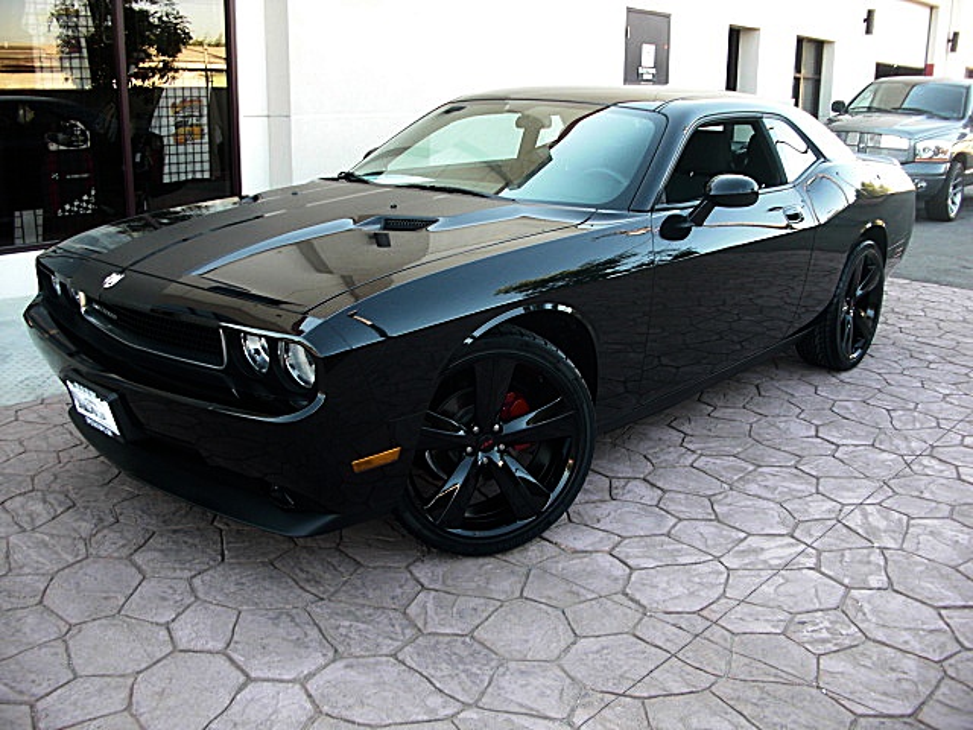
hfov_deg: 51.4
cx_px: 486
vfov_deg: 39.7
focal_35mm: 36
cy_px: 365
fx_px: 1012
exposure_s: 1/80
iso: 100
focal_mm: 6.3
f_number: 2.8
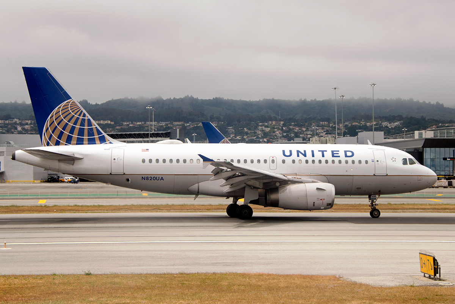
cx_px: 228
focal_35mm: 82
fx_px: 1037
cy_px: 152
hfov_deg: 24.8
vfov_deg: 16.7
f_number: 8
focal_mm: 82
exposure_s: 1/640
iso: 320
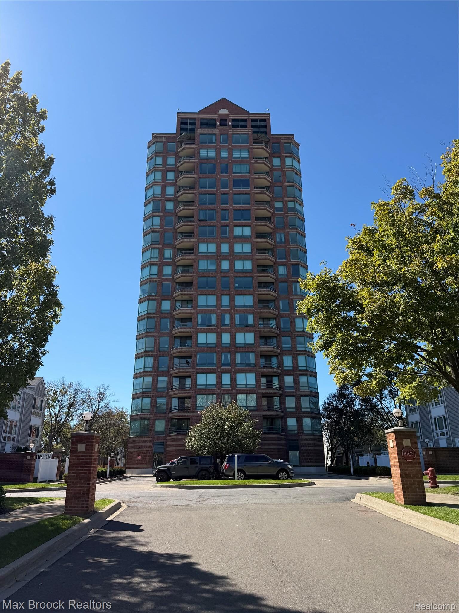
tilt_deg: +20.7
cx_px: 230
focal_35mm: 24
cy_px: 306
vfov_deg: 71.6
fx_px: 424
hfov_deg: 56.8
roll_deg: +0.1
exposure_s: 1/3584
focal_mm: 6.76
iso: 80
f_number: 1.78
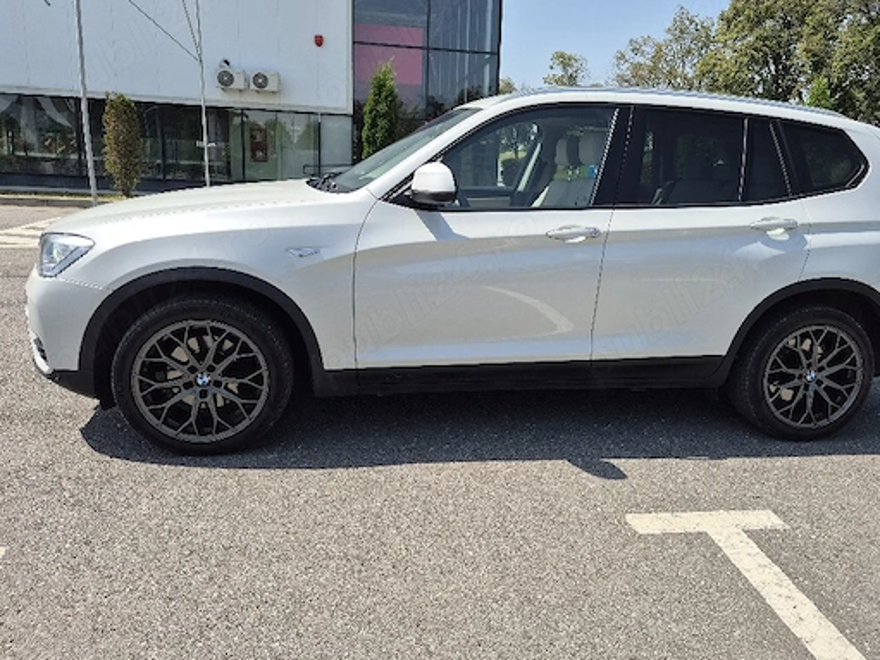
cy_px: 305
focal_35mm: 27
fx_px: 686
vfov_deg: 51.3
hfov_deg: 65.1
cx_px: 494
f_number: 1.8
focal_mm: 5.4
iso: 25
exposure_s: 1/2000
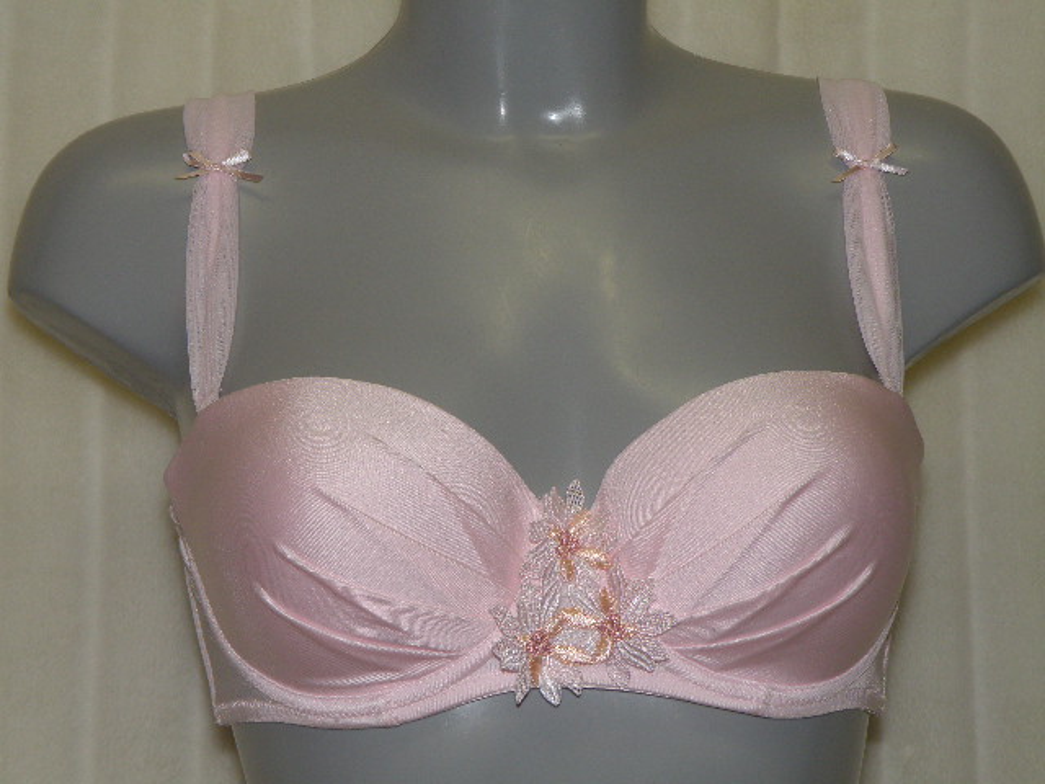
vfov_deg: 19.1
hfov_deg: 25.3
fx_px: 2325
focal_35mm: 77
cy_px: 392
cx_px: 522
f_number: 3.8
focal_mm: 13.76
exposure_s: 1/80
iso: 100
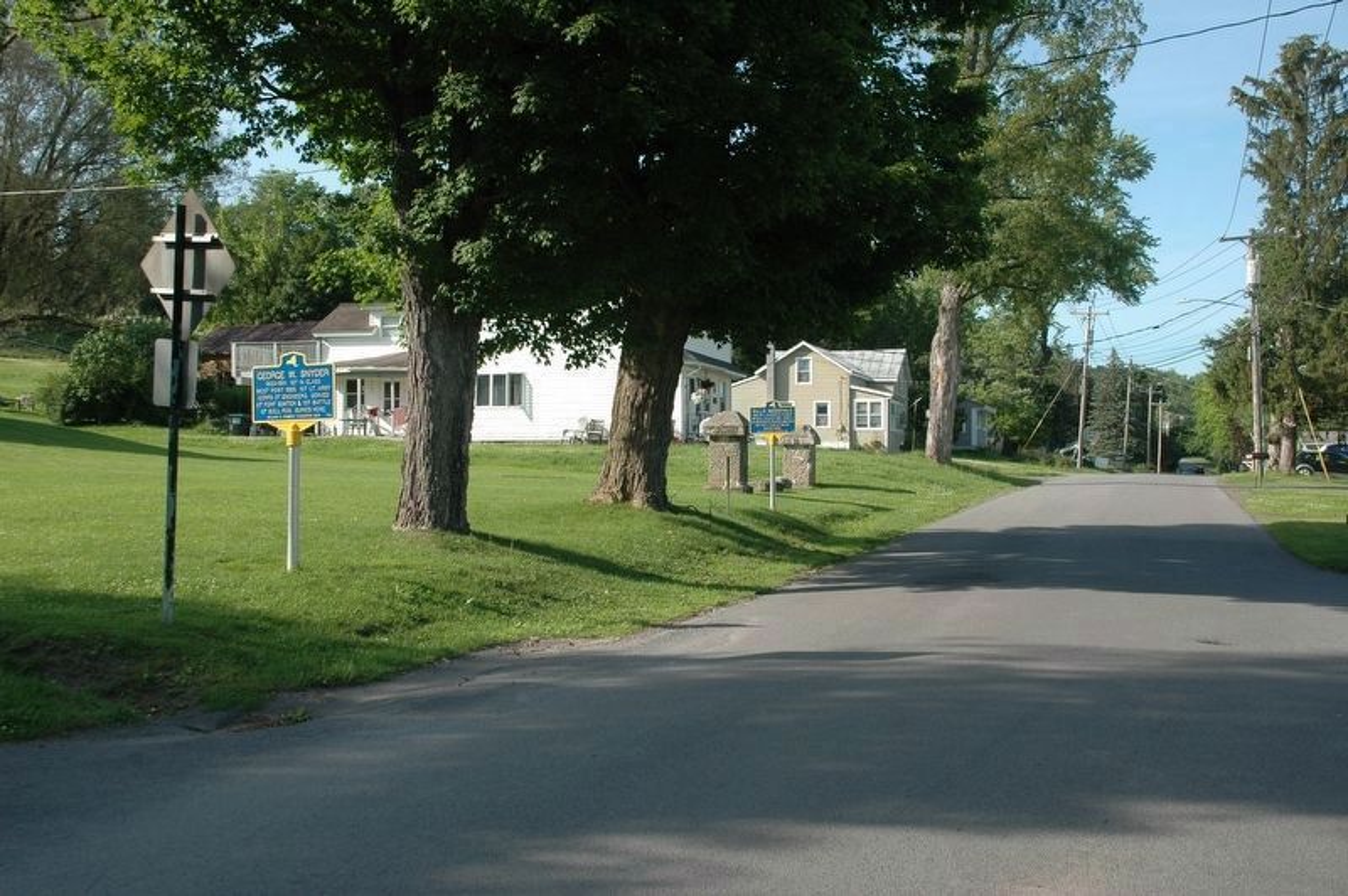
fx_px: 1740
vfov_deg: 28.9
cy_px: 448
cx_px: 674
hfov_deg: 42.4
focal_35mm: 46
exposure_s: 1/250
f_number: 8
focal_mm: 31
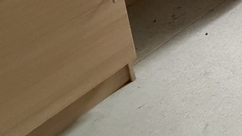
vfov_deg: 16.0
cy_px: -146
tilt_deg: -15.6
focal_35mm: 56
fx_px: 359
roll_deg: +0.9
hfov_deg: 26.9
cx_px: 360
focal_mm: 2.22
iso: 640
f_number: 2.2
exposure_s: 1/60
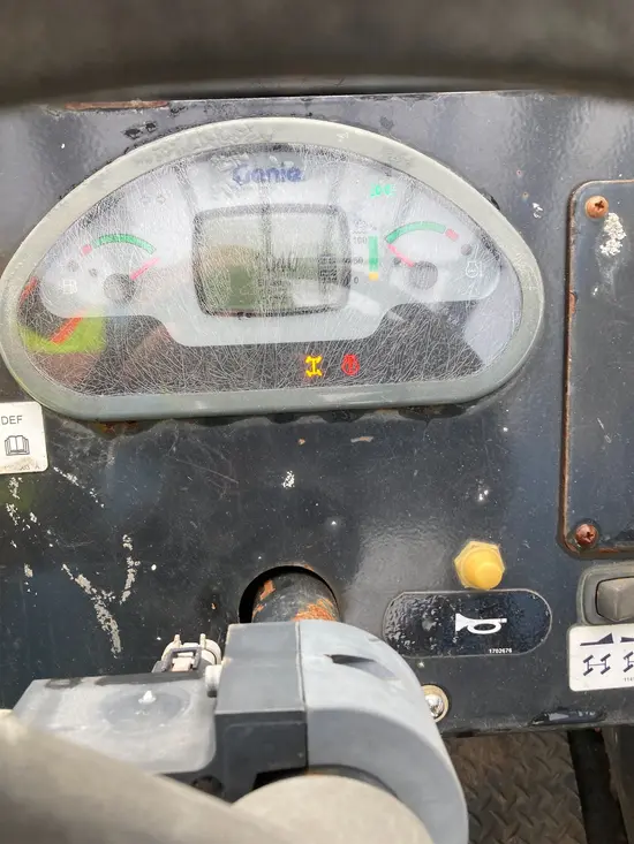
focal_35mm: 28
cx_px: 317
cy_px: 422
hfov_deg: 49.8
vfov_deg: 63.4
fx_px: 684
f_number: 1.8
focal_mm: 3.99
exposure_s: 1/121
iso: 25
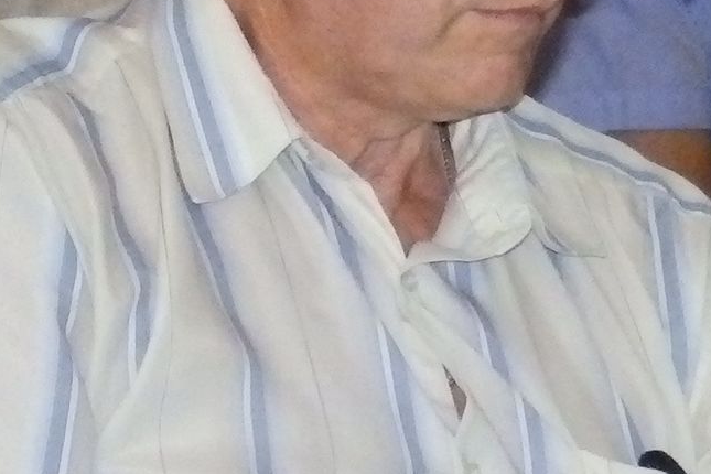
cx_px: 383
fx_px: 2311
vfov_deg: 11.7
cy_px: 95
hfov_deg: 17.5
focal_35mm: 117
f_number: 4.7
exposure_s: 1/250
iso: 1600
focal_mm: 12.2
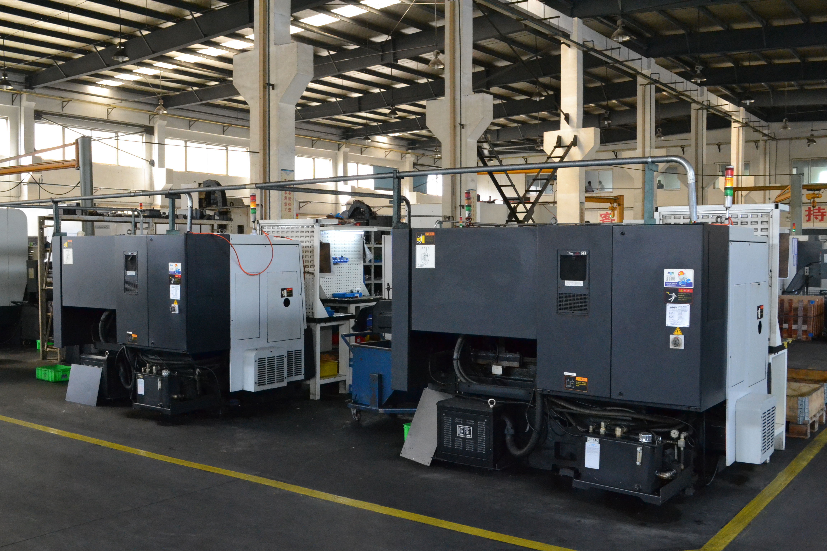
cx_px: 414
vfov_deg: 36.9
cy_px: 276
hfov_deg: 53.1
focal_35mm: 36
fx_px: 827
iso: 3200
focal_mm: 24
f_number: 9
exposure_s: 1/80
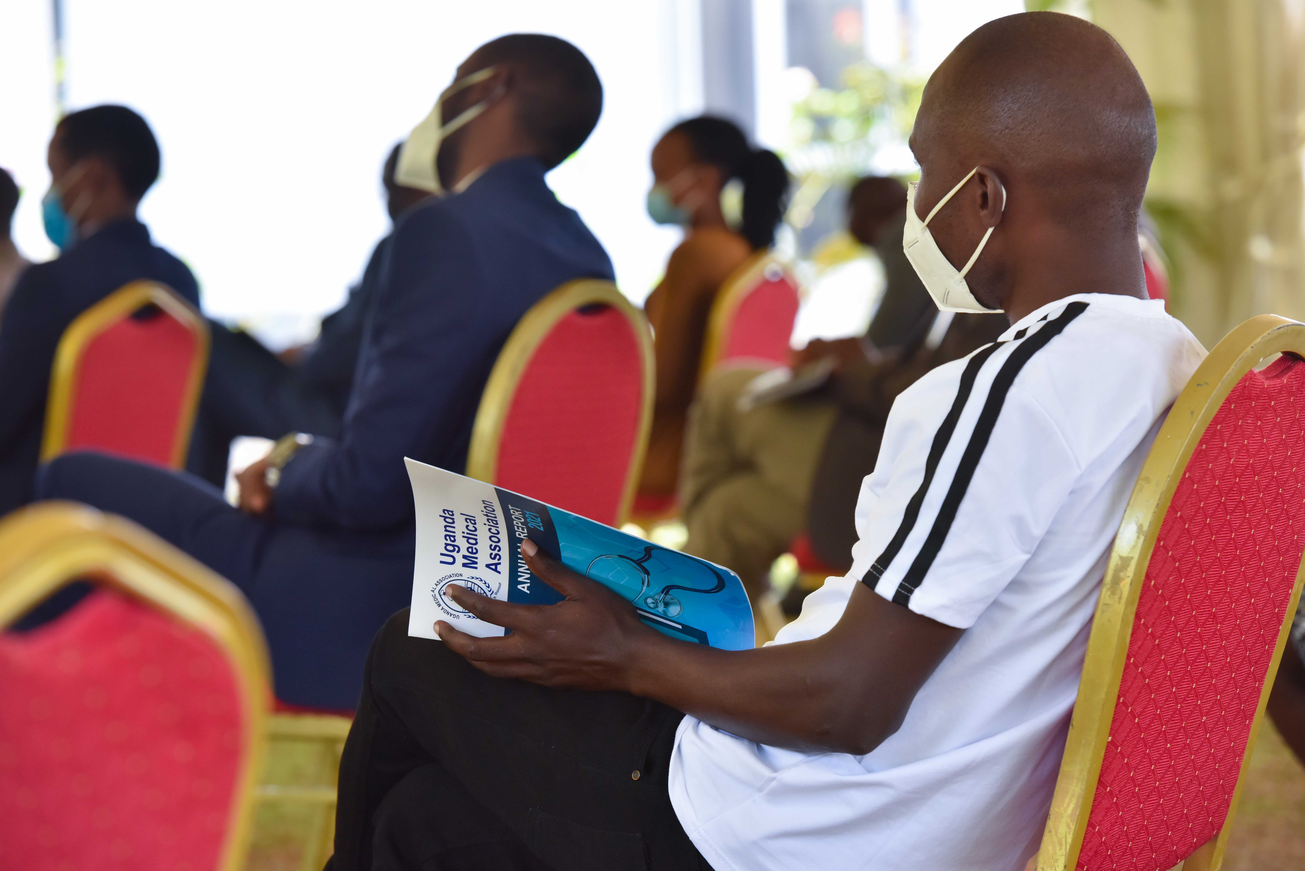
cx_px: 652
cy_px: 436
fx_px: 5620
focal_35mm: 155
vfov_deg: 8.9
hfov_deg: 13.2
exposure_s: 1/200
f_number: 5.6
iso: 800
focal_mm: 155
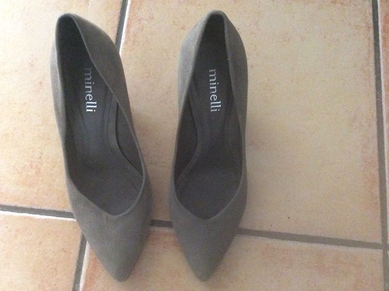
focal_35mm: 32
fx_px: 359
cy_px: 146
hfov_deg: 56.9
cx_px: 194
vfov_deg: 44.1
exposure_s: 1/17
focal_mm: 3.3
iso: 500
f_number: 2.4
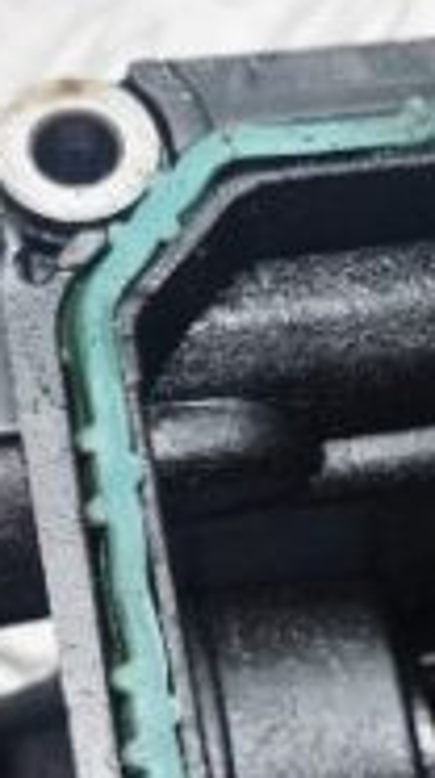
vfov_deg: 24.0
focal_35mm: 88
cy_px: 586
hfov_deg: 13.7
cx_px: 293
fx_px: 1813
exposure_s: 1/100
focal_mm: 5.23
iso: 250
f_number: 1.8
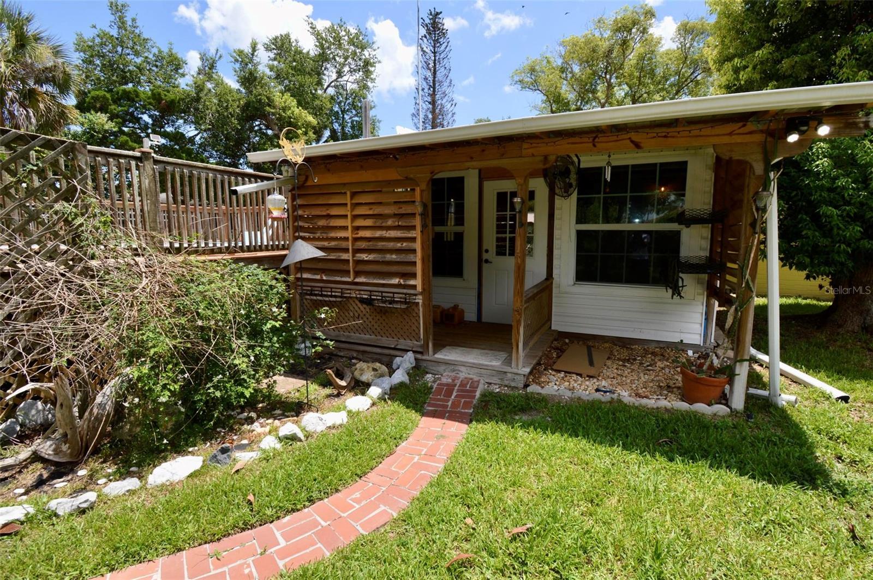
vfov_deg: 77.2
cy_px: 290
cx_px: 436
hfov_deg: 100.5
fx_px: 363
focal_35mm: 15
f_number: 8
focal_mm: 10
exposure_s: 1/160
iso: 100
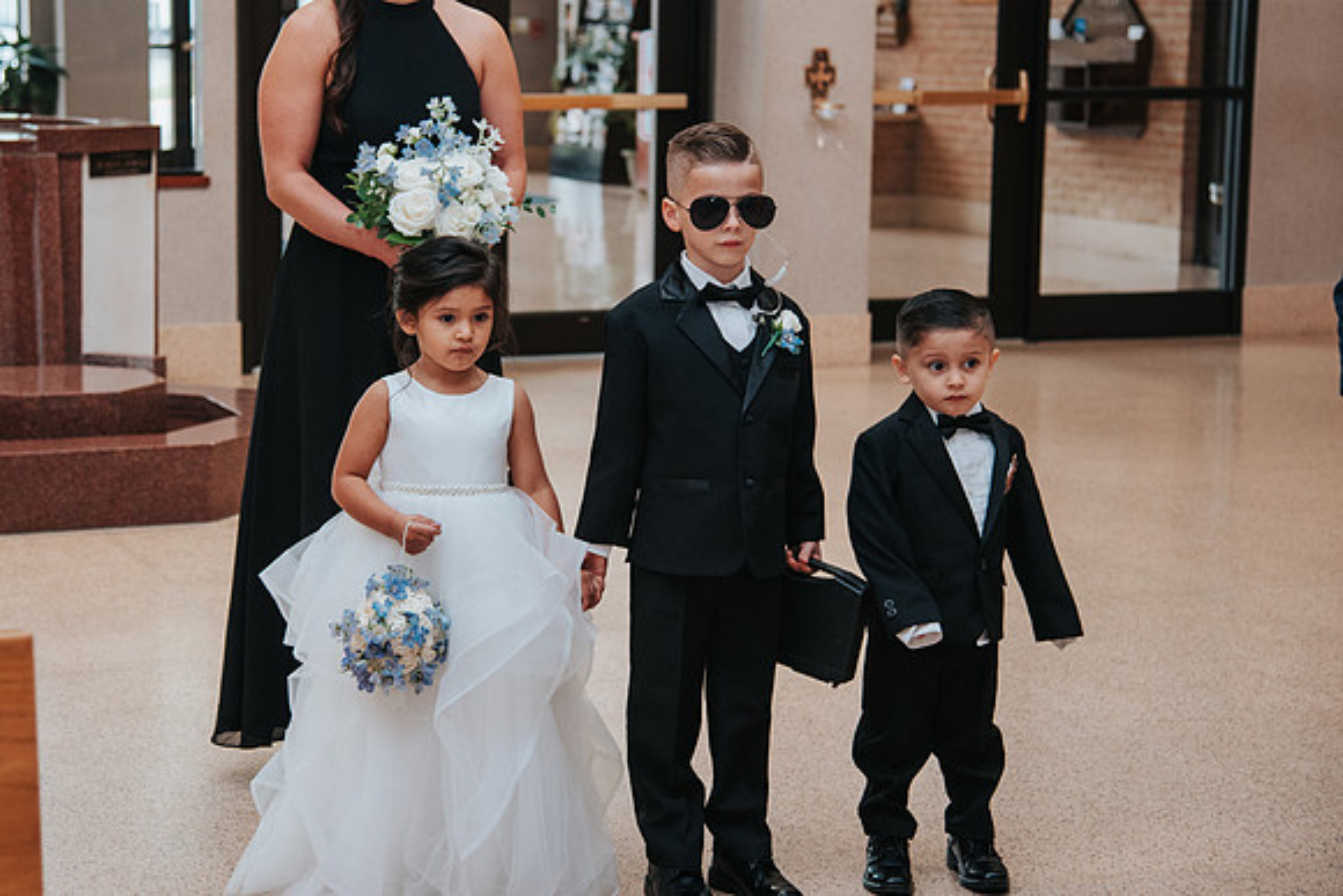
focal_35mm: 76
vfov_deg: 18.0
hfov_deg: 26.7
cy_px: 312
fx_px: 2823
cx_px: 513
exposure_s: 1/200
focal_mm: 58
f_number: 4
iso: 1000
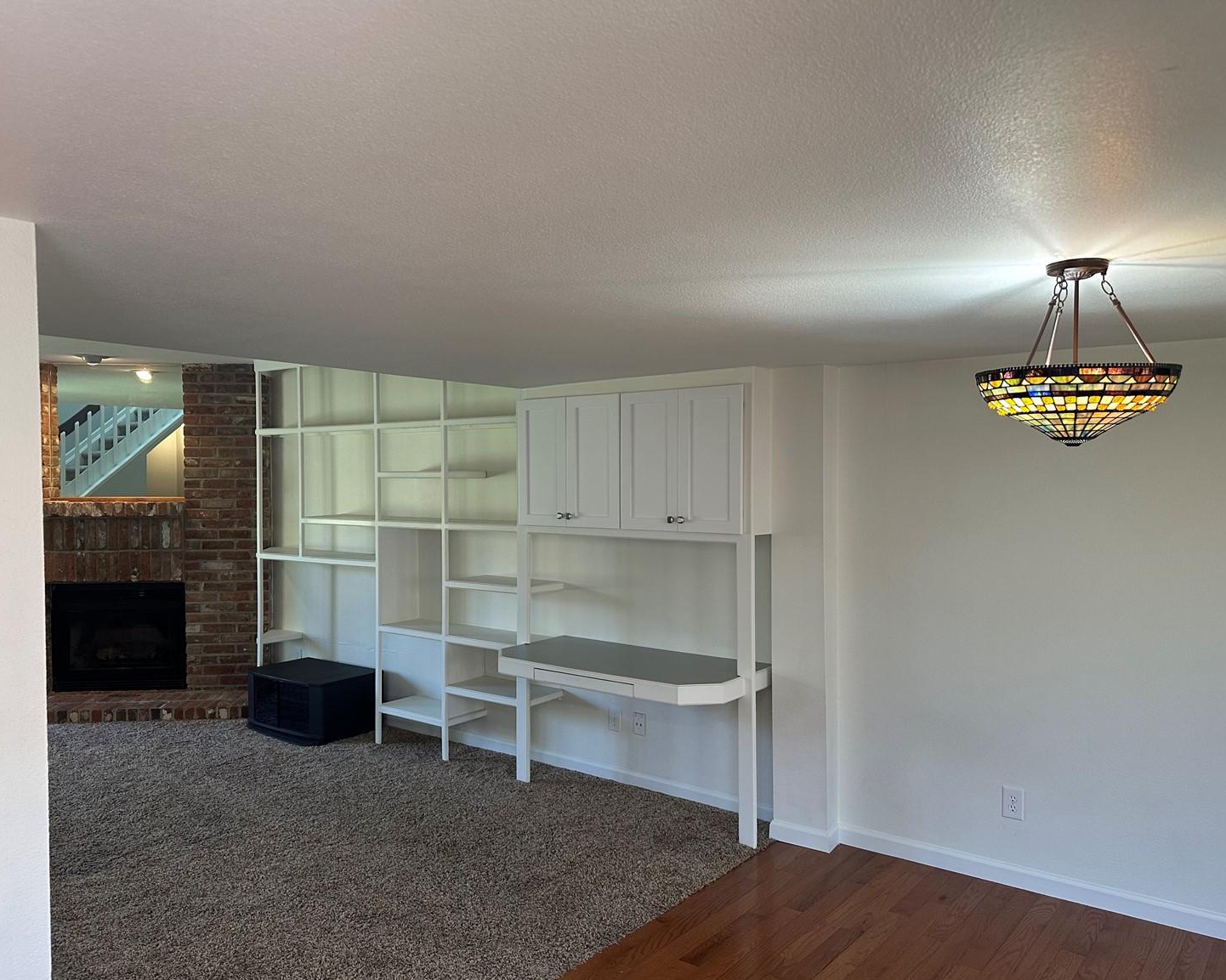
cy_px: 504
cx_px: 616
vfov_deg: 54.9
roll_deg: +0.1
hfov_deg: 66.0
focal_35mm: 26
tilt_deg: -1.1
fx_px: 943
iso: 160
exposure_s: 1/120
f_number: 1.78
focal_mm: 6.86
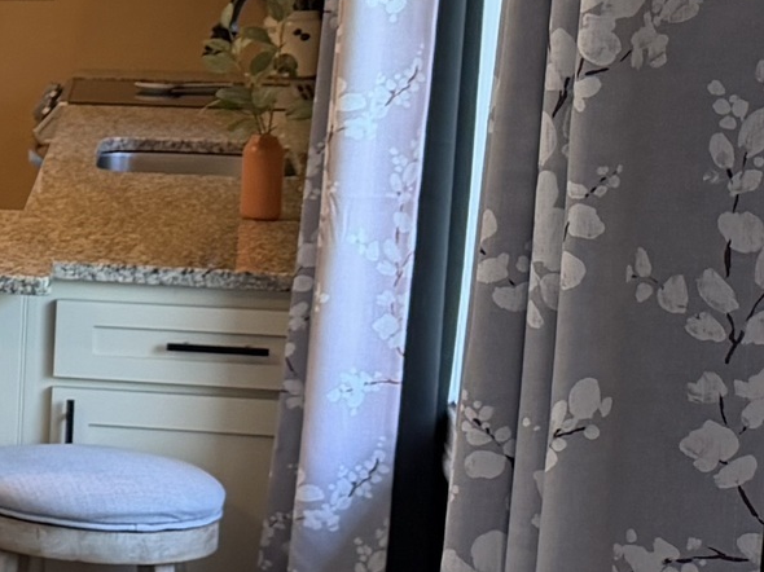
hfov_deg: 12.4
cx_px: -1079
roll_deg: +0.3
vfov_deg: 11.8
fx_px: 2758
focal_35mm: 125
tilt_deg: -8.6
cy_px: 214
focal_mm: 6.76
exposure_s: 1/120
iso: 160
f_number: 1.78
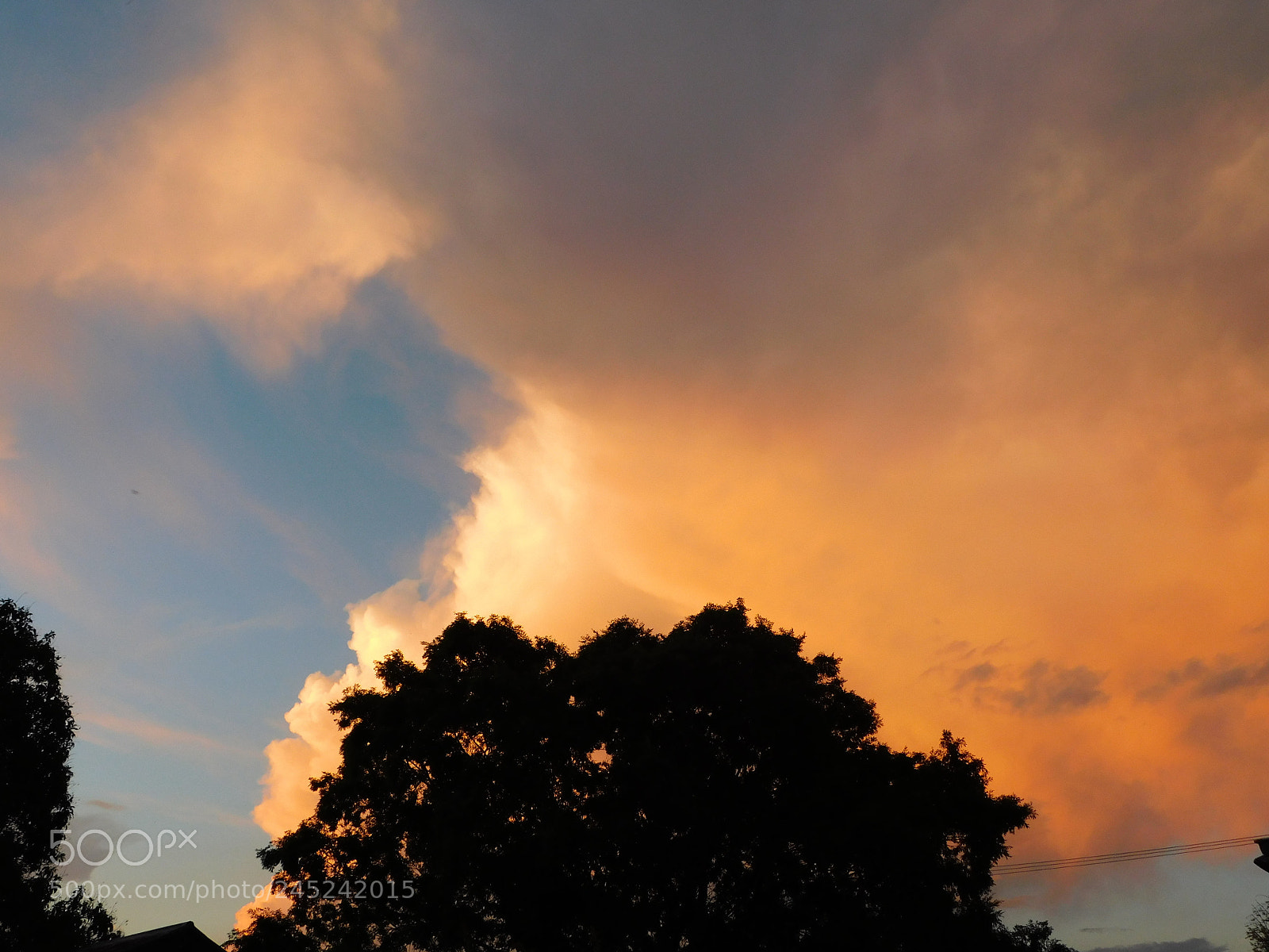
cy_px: 476
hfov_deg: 51.4
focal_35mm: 36
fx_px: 1320
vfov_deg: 39.7
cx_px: 634
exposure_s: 1/160
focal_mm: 6.3
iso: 125
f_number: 3.5
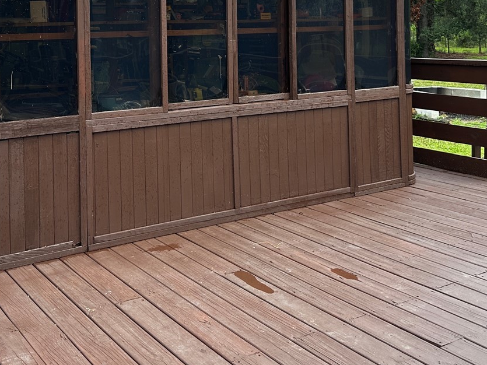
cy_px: 30
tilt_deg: -0.9
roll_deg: +0.6
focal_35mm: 46
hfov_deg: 41.0
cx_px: 188
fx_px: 647
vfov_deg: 30.0
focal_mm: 6.86
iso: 80
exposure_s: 1/597
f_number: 1.78
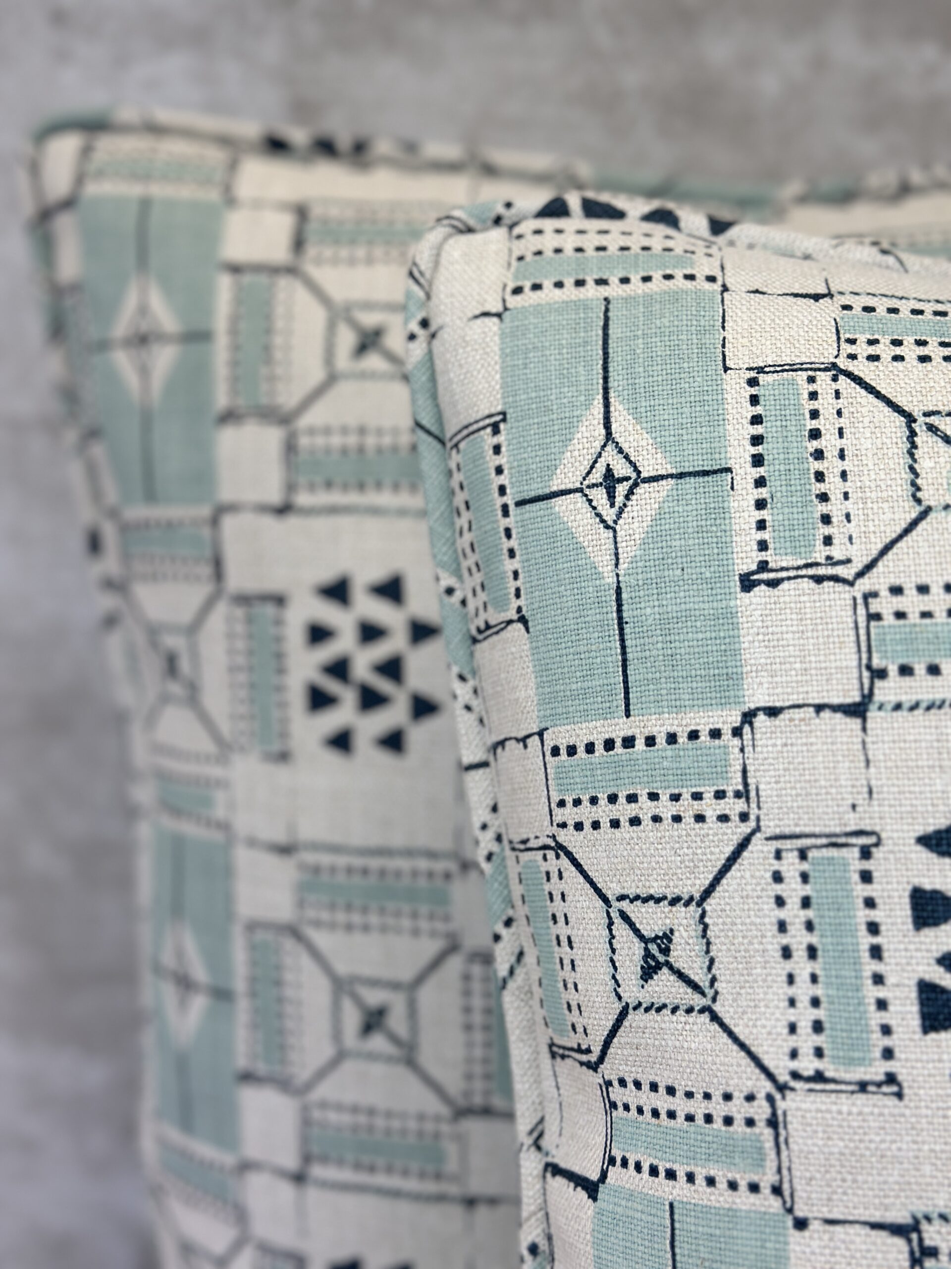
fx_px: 1758
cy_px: 634
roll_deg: +0.5
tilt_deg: -16.6
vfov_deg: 39.7
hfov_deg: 30.3
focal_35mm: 48
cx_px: 476
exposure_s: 1/248
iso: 80
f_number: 1.78
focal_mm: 6.86
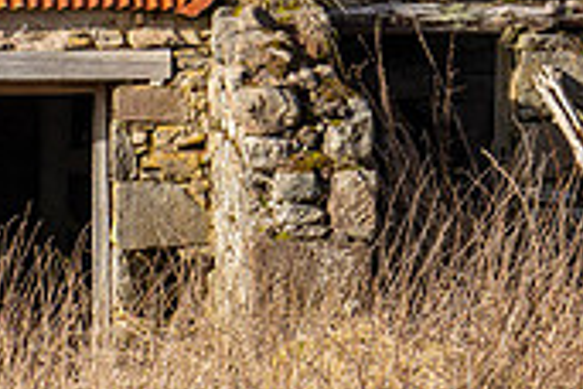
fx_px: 5149
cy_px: -264
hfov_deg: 6.4
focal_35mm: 318
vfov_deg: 4.3
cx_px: 719
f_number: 7.1
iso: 200
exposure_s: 1/320
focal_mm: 45
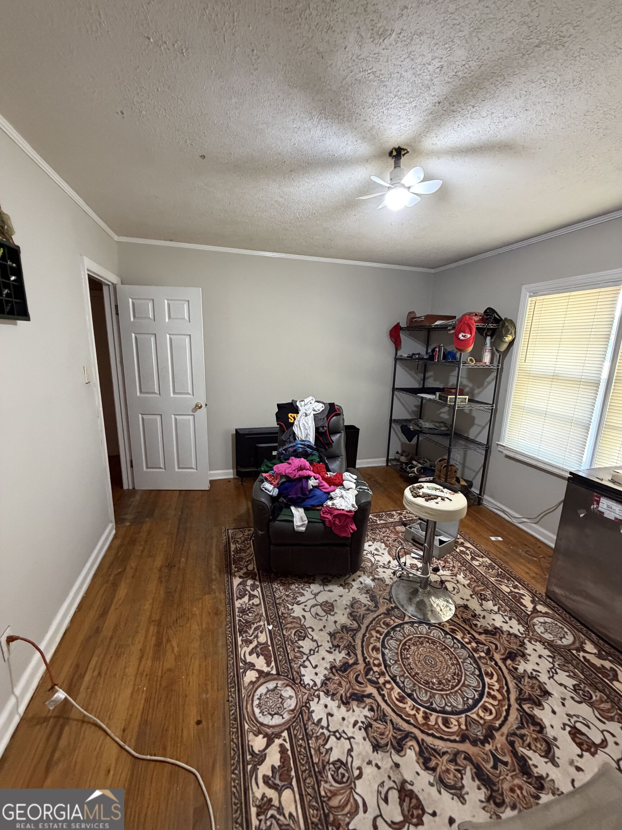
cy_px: 415
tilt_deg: -11.3
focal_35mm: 14
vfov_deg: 102.1
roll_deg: -3.0
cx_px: 311
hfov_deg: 85.7
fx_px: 335
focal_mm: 2.22
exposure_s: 1/60
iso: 640
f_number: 2.2
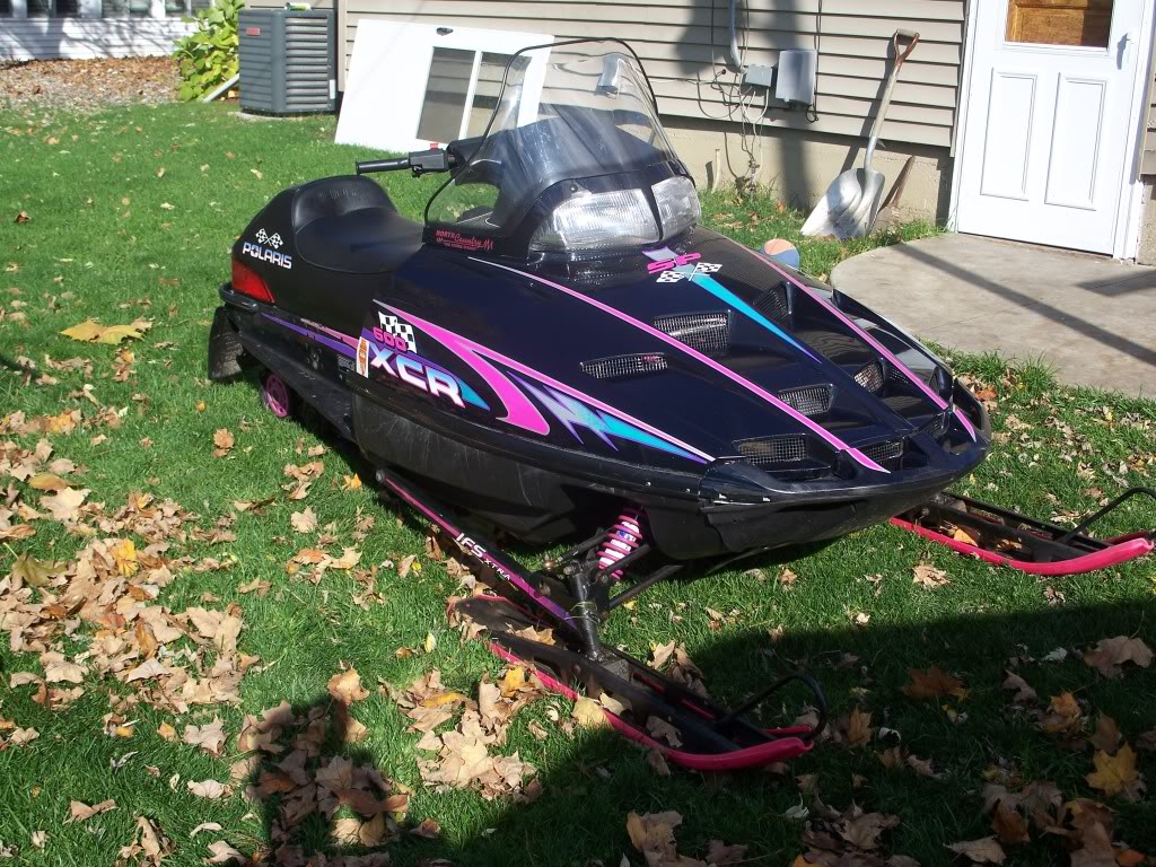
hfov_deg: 43.9
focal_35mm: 43
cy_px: 434
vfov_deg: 33.6
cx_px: 578
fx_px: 1436
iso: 64
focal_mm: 9.1
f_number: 3.2
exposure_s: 1/640
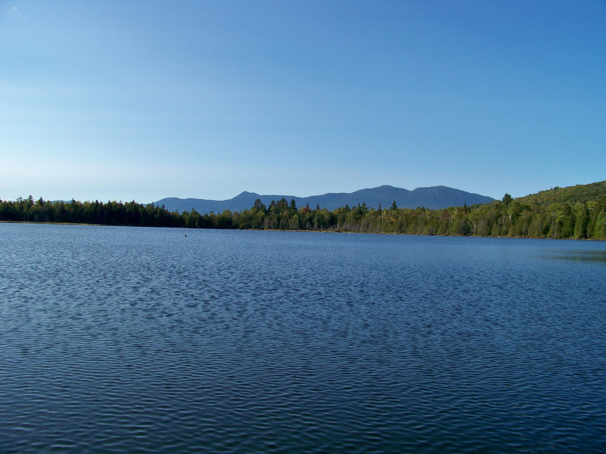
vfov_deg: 42.9
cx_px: 303
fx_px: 578
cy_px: 227
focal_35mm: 33
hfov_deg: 55.4
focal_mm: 5.85
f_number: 4
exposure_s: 1/640
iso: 64
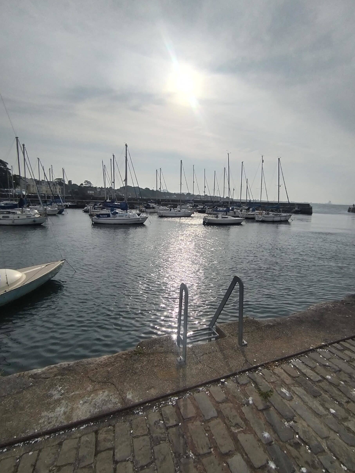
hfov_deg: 71.6
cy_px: 229
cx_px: 185
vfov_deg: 87.7
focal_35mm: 18
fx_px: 246
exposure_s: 1/3286
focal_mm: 1.42
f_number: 2.2
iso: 100
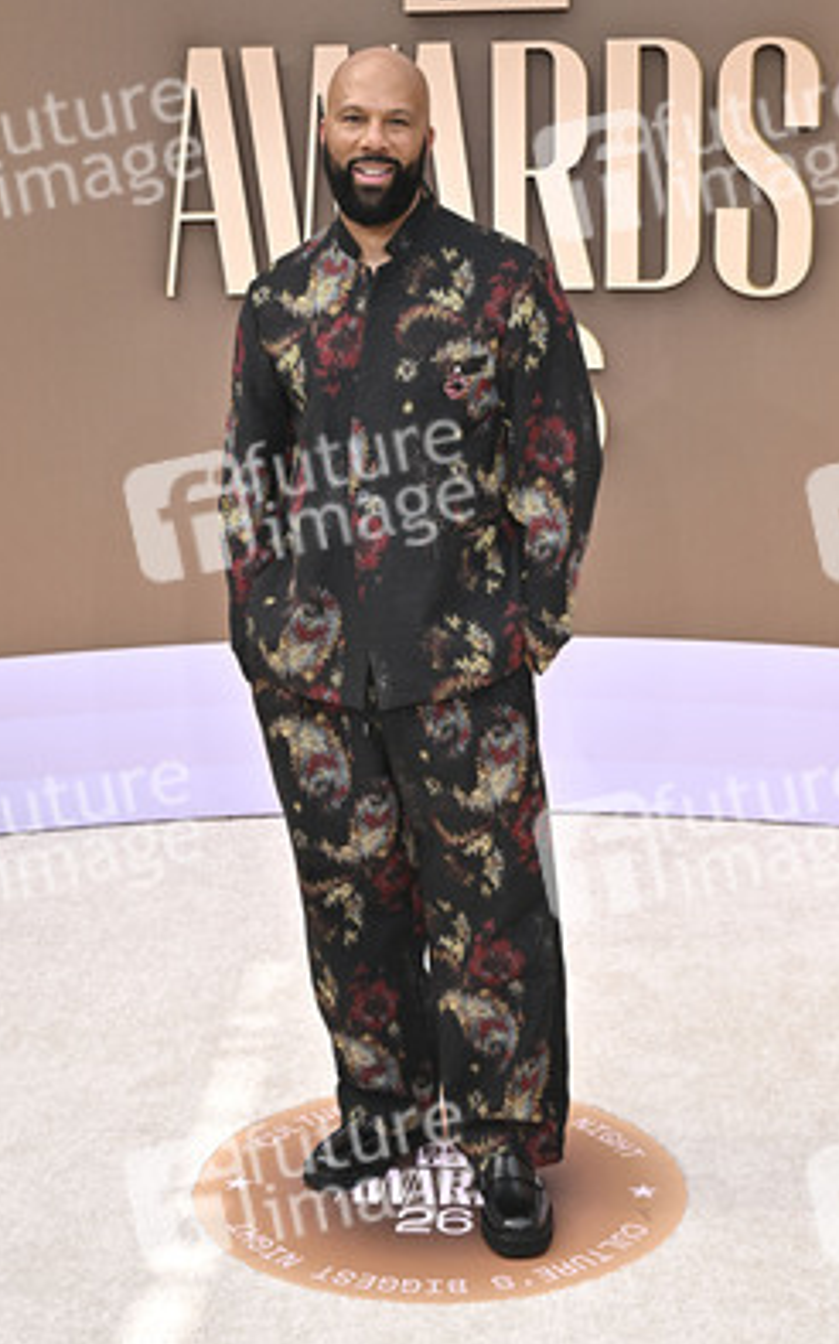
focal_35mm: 61
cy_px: 672
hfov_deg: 21.3
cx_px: 399
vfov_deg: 33.5
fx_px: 2233
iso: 400
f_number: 10
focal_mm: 59
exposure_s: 1/320
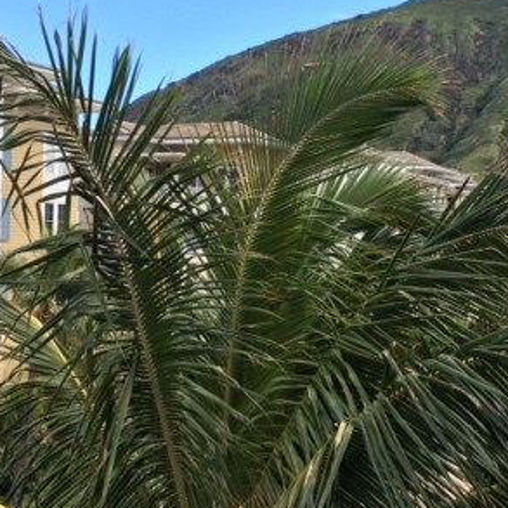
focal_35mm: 56
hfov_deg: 30.4
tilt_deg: -0.4
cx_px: 328
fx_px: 930
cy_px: 227
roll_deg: -0.6
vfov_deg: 30.5
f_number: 2.2
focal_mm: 4.15
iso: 32
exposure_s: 1/1244
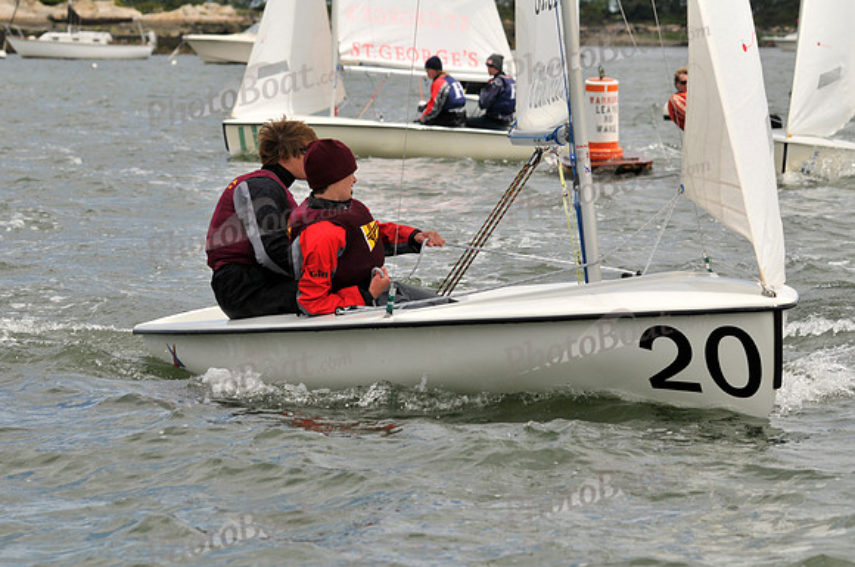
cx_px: 428
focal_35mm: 225
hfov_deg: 9.2
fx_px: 5336
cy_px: 284
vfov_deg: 6.1
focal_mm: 150
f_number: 9
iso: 200
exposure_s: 1/1000
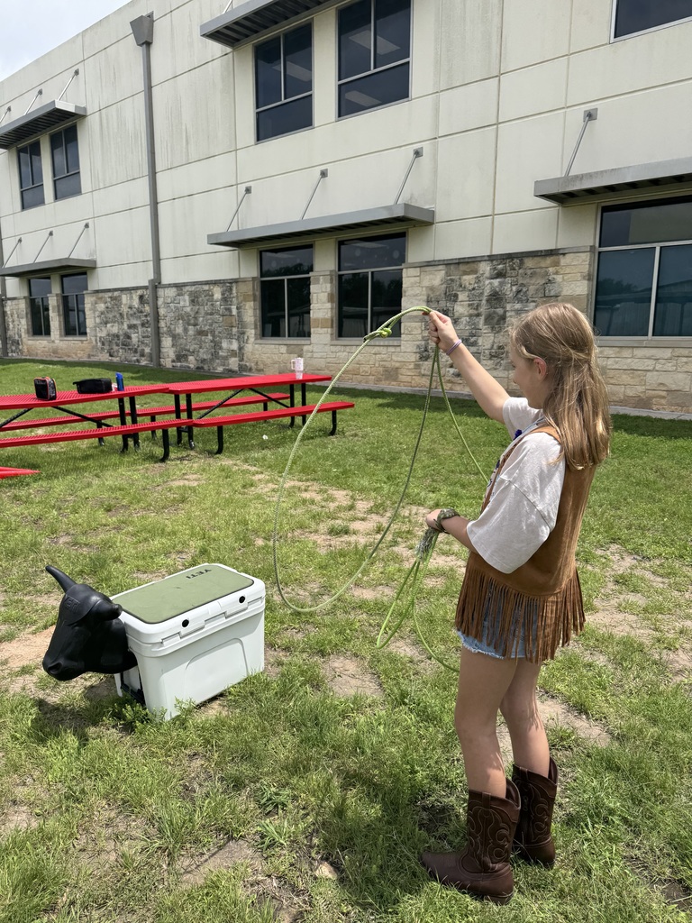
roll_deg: +0.2
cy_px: 462
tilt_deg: -10.3
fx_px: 640
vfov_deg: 71.6
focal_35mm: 24
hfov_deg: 56.8
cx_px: 346
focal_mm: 6.76
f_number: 1.78
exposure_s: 1/4310
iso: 80
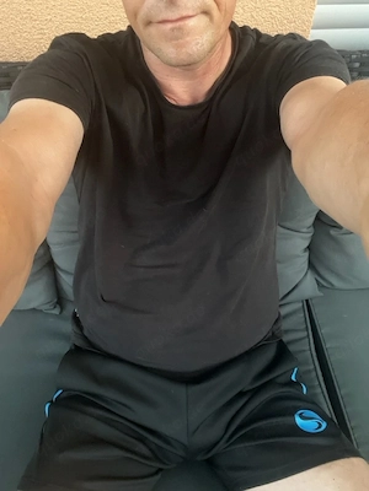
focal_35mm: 30
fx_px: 426
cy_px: 246
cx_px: 184
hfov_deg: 46.8
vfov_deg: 60.0
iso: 500
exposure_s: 1/30
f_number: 2.2
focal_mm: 2.71
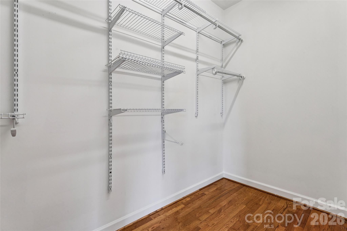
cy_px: 116
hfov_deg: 94.6
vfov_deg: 71.7
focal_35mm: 17
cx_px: 174
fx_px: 160
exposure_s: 1/4
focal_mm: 16.6
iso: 200
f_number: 13
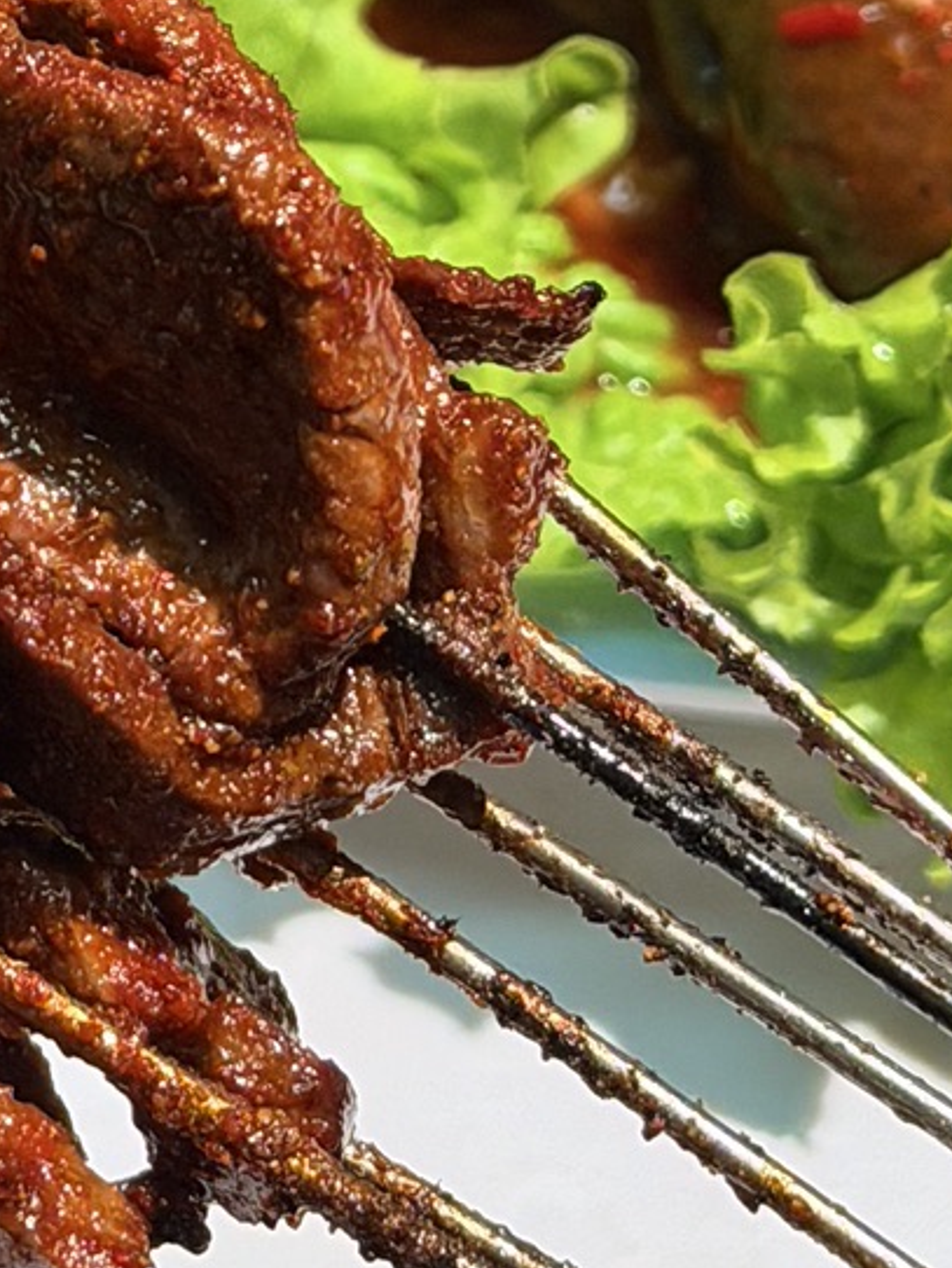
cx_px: -442
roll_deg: -7.5
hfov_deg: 8.2
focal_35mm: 177
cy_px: -248
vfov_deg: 11.0
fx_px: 6485
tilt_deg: -42.6
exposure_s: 1/121
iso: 80
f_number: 1.78
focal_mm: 6.76
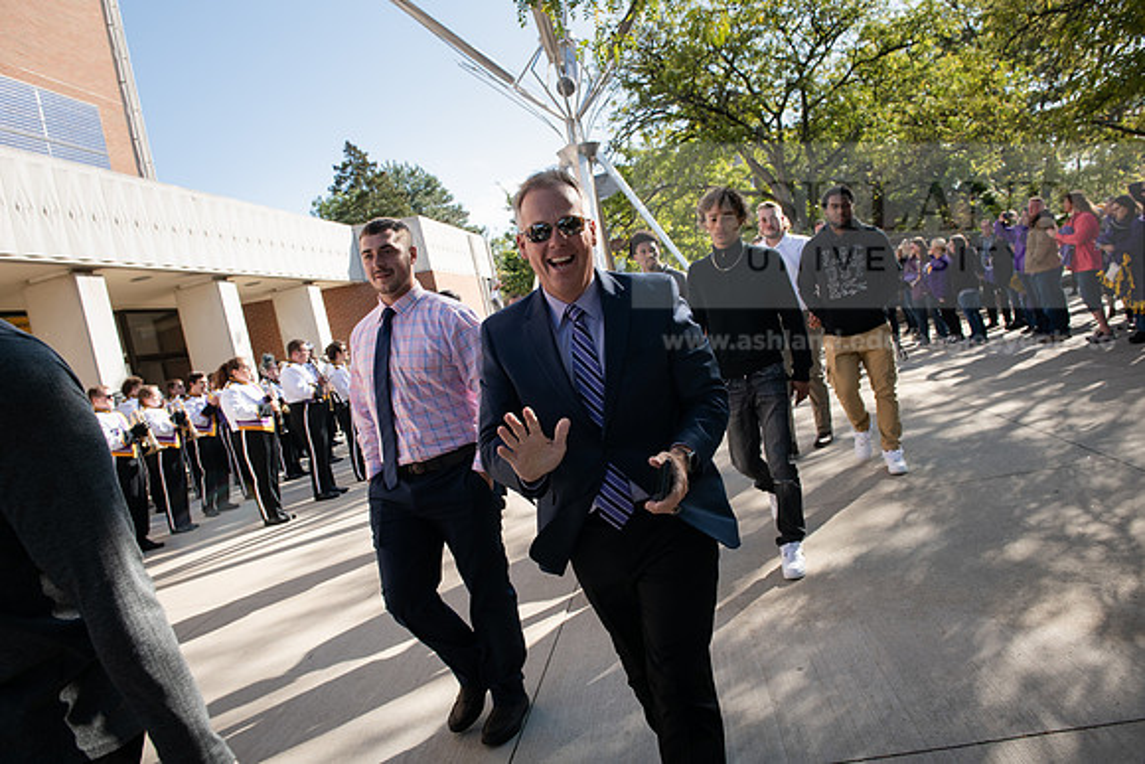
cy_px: 382
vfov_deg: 53.2
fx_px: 763
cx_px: 572
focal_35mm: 24
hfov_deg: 73.7
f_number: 6.3
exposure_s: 1/640
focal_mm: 24
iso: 400
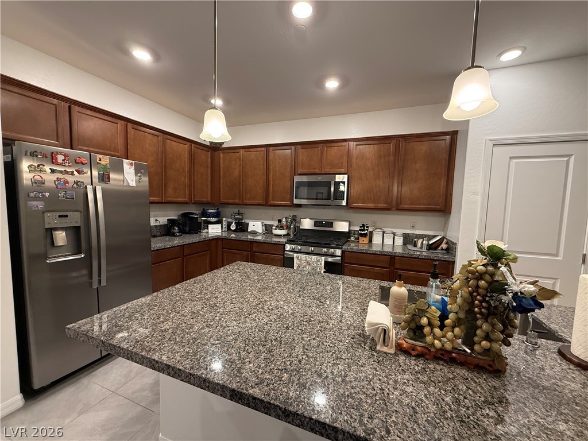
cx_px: 294
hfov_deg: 102.1
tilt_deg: -3.5
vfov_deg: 85.7
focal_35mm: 14
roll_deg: -1.6
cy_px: 220
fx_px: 238
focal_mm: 2.22
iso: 400
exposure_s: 1/60
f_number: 2.2
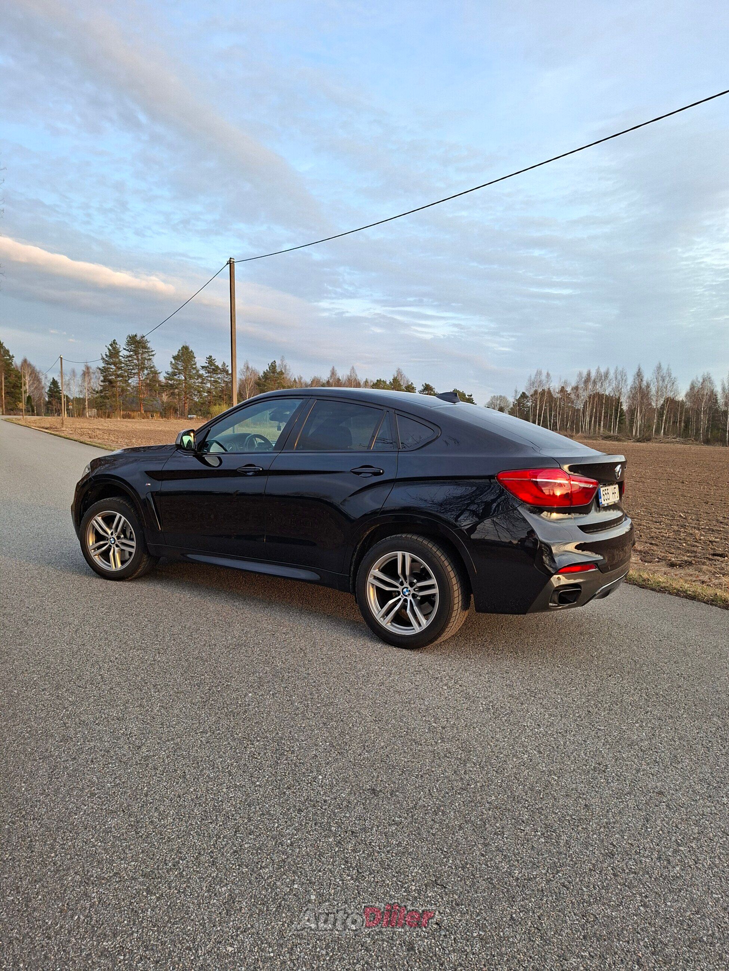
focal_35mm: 23
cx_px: 364
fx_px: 646
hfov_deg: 58.9
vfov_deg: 73.9
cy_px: 486
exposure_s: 1/125
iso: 50
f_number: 1.8
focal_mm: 5.54
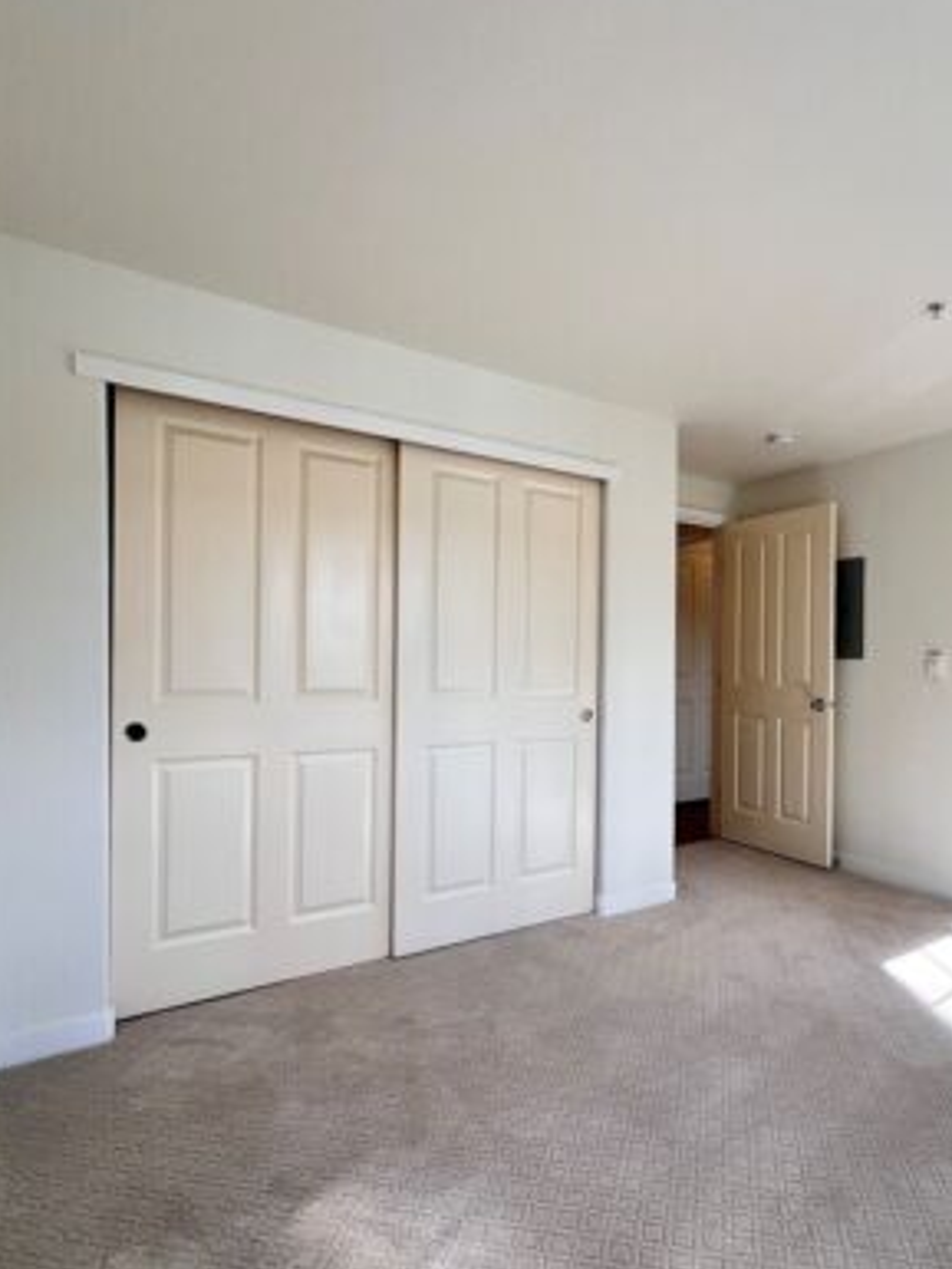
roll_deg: -0.5
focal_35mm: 18
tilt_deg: -0.7
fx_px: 660
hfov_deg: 69.4
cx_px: 642
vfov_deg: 87.6
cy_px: 674
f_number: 1.8
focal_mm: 1.57
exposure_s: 1/99
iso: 40
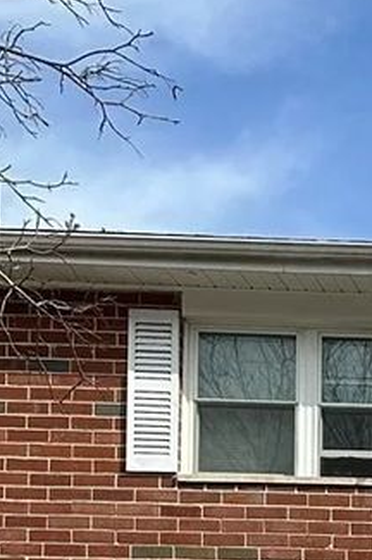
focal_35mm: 105
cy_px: 999
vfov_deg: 16.4
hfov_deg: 11.3
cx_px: 820
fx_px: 1631
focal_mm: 6.86
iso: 80
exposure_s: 1/2525
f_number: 1.78
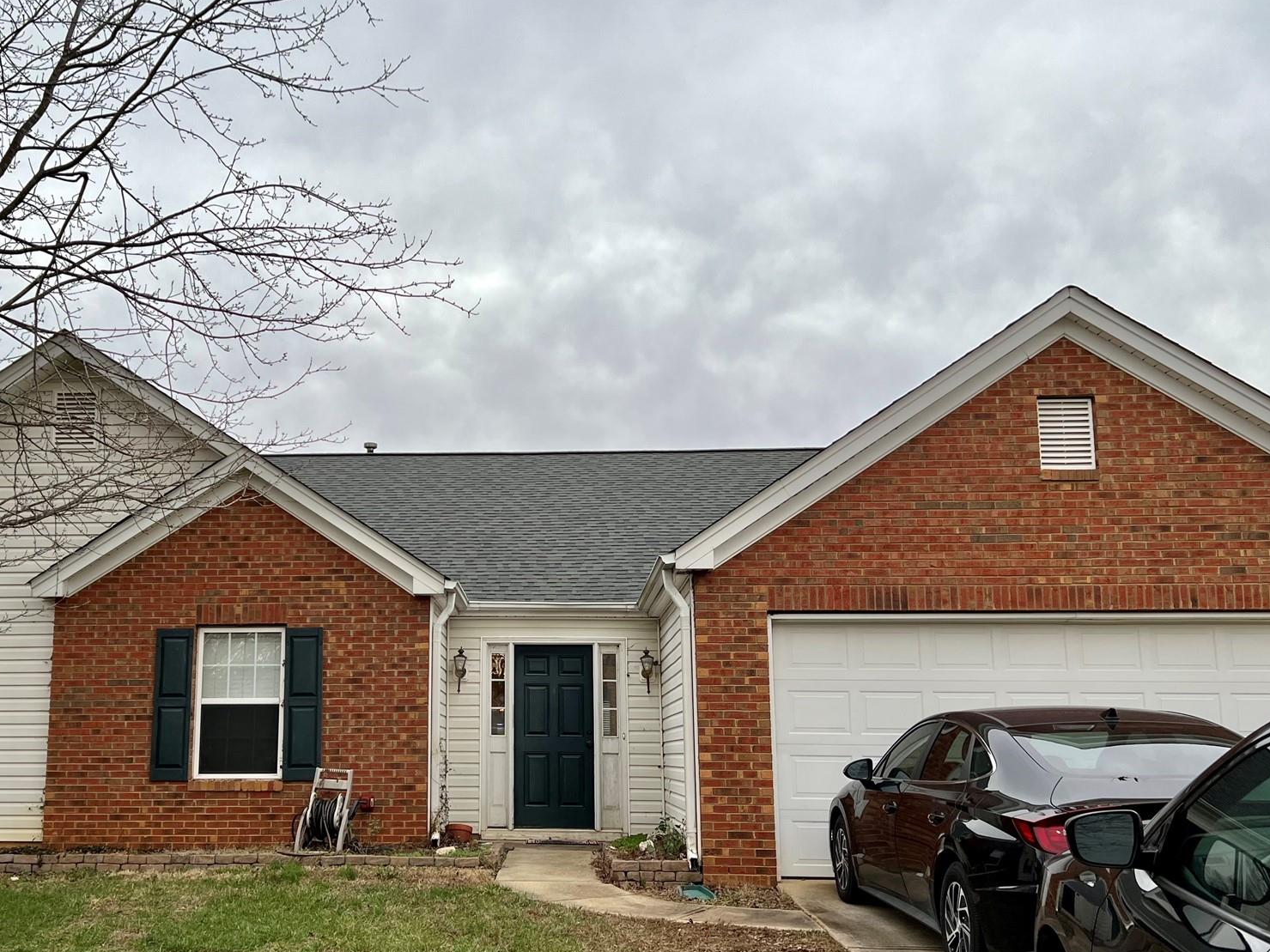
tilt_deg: +8.3
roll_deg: -0.9
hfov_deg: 50.8
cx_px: 467
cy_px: 558
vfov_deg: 39.5
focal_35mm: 36
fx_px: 1321
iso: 32
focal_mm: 5.7
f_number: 1.5
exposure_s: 1/128
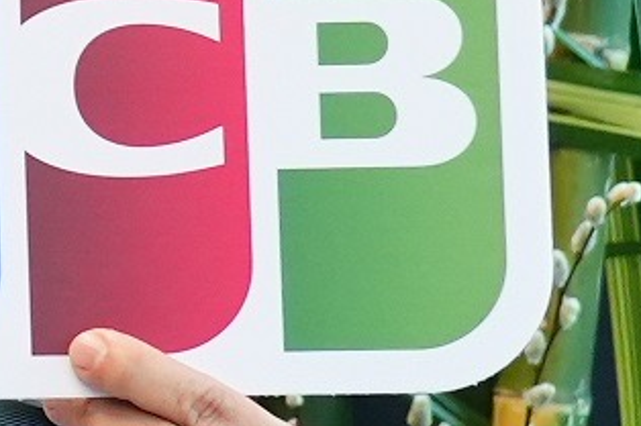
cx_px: -1031
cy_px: -192
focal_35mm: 374
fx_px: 6655
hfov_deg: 5.3
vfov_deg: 3.7
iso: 1600
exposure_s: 1/320
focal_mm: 34
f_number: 4.5
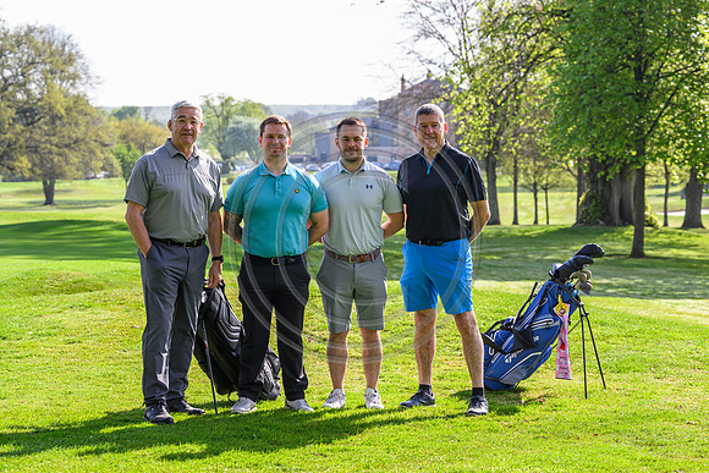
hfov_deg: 23.6
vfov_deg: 15.9
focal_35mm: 86
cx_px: 354
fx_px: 1694
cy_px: 236
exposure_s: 1/640
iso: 500
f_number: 5.6
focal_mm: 86
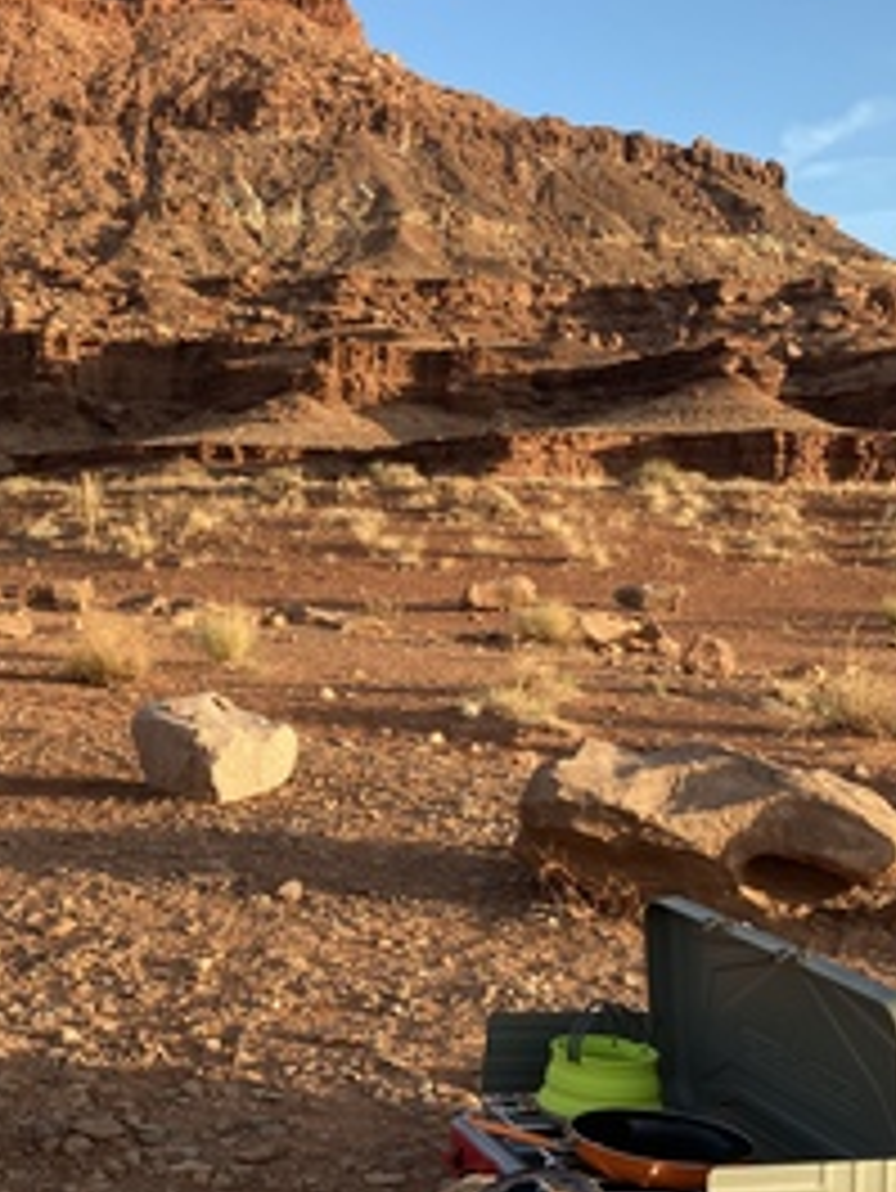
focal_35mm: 55
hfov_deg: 26.4
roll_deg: -1.2
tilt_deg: -4.1
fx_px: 1897
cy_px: 738
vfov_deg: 34.8
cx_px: 266
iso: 20
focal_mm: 3.99
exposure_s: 1/296
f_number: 1.8
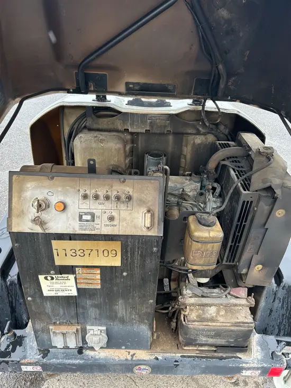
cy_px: 194
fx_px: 291
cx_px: 146
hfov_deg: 53.1
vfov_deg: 67.3
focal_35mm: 26
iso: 40
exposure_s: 1/174
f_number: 1.5
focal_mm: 5.7
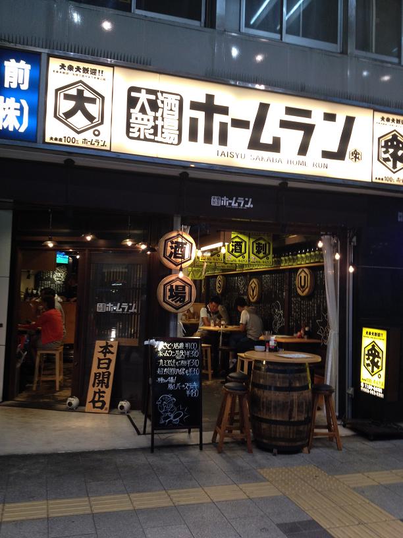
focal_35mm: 35
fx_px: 543
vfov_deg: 52.6
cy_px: 269
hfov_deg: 40.7
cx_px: 202
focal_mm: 4.28
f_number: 2.4
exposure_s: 1/20
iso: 80
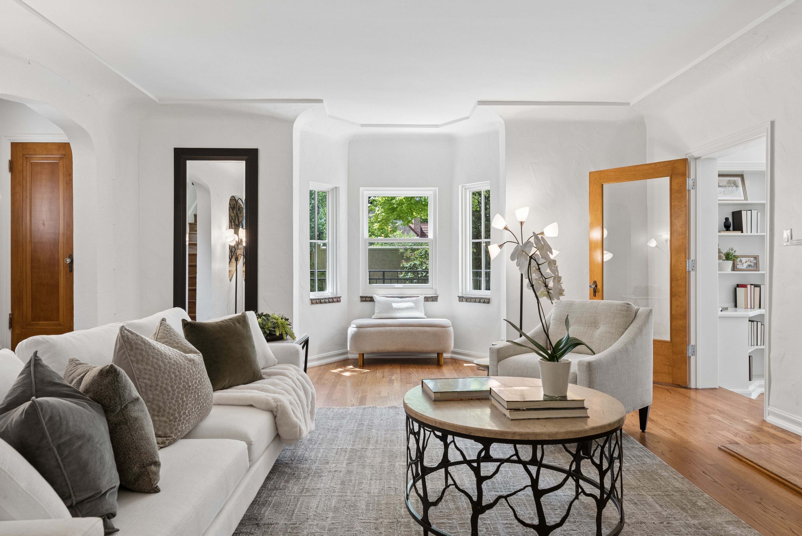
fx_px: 513
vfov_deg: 55.2
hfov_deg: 76.1
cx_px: 401
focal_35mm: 23
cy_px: 268
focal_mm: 23
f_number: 8
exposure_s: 1/50
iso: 640
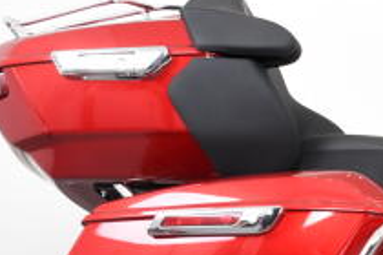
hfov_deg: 14.9
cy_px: 168
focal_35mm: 126
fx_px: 1340
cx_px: 609
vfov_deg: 10.9
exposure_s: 1/200
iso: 640
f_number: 9
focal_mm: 22
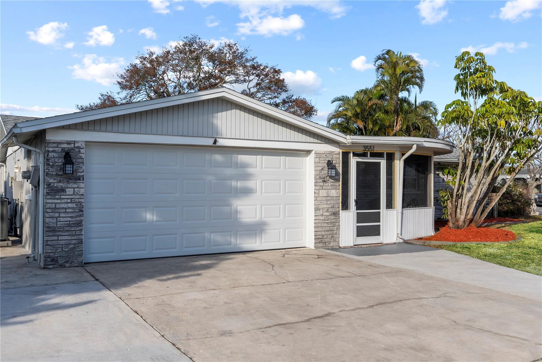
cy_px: 181
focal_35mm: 33
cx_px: 271
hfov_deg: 57.2
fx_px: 497
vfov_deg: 40.0
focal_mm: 33
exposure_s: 1/60
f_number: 8
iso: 100
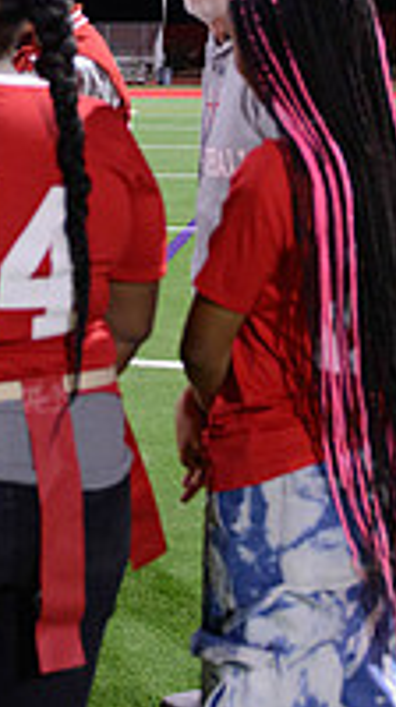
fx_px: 1367
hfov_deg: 16.3
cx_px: 39
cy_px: 80
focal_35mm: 73
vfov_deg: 28.0
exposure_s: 1/320
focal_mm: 24
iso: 3200
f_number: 2.8
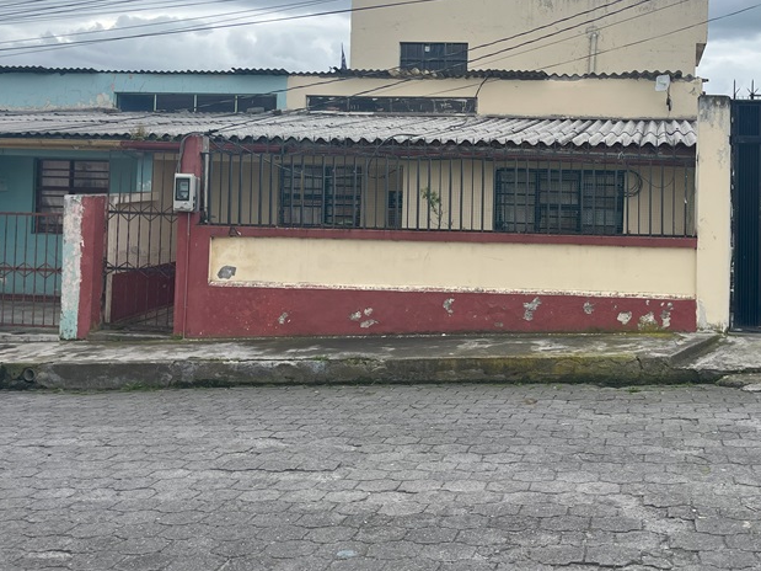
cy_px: 161
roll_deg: -1.9
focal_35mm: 42
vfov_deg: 33.8
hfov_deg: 44.2
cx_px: 508
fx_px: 923
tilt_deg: +1.5
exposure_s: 1/1992
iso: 50
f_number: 1.6
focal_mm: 5.1
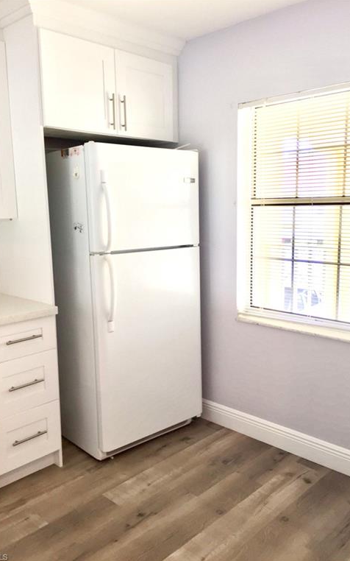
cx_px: 179
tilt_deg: -8.3
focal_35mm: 31
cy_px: 280
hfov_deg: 40.6
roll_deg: +1.1
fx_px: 473
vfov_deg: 61.2
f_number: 2.2
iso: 32
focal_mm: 4.15
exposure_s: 1/30
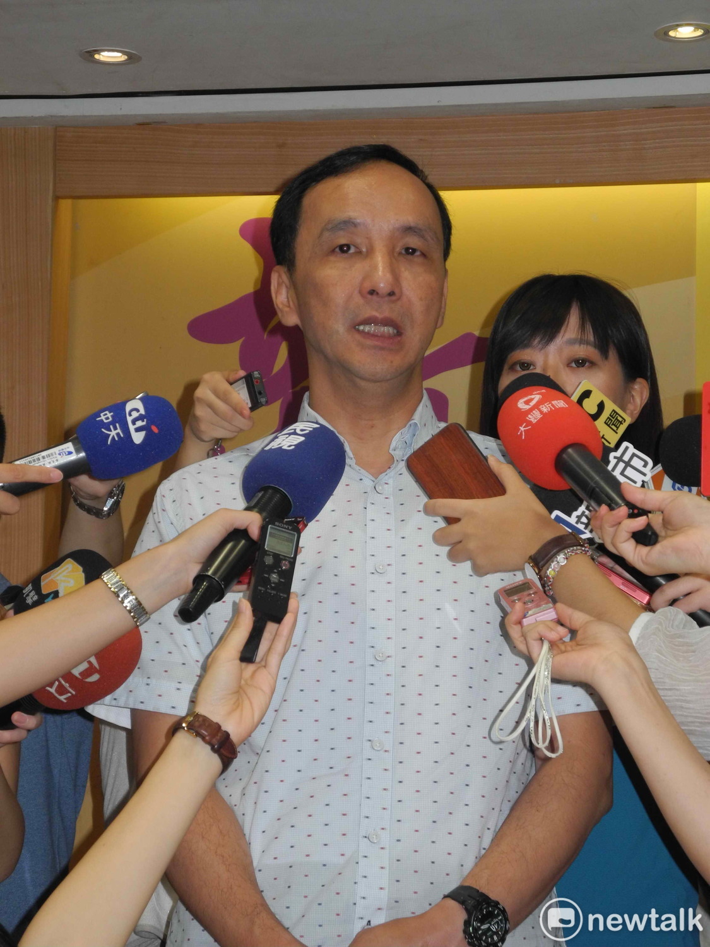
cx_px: 355
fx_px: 2872
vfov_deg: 18.7
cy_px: 474
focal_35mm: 105
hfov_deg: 14.1
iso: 320
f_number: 4.5
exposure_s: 1/250
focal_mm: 22.5
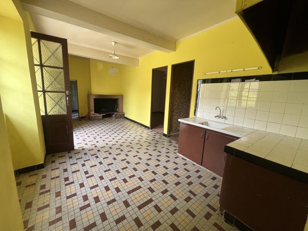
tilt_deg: -10.2
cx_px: 154
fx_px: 116
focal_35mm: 13
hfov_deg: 106.2
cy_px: 116
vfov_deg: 89.9
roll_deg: -2.8
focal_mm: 1.57
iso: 100
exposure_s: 1/99
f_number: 1.8
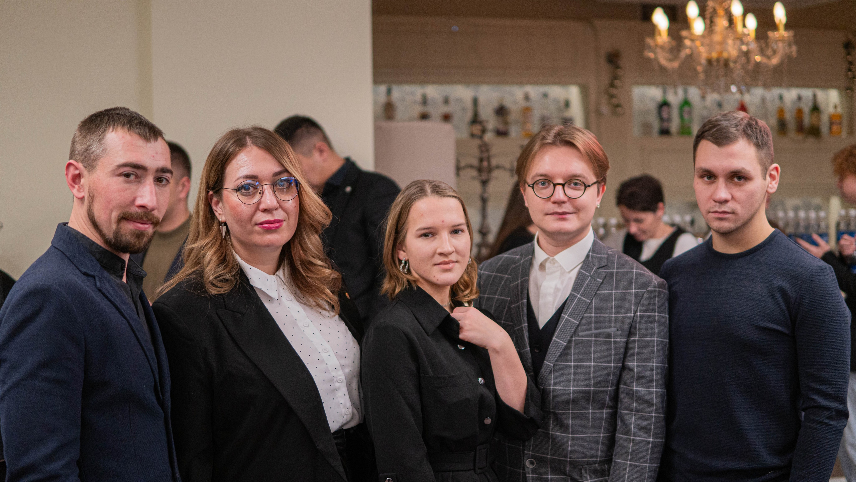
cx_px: 428
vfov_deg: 25.4
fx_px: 1070
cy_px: 241
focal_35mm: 47
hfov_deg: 43.6
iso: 400
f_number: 1.4
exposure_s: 1/200
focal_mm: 30
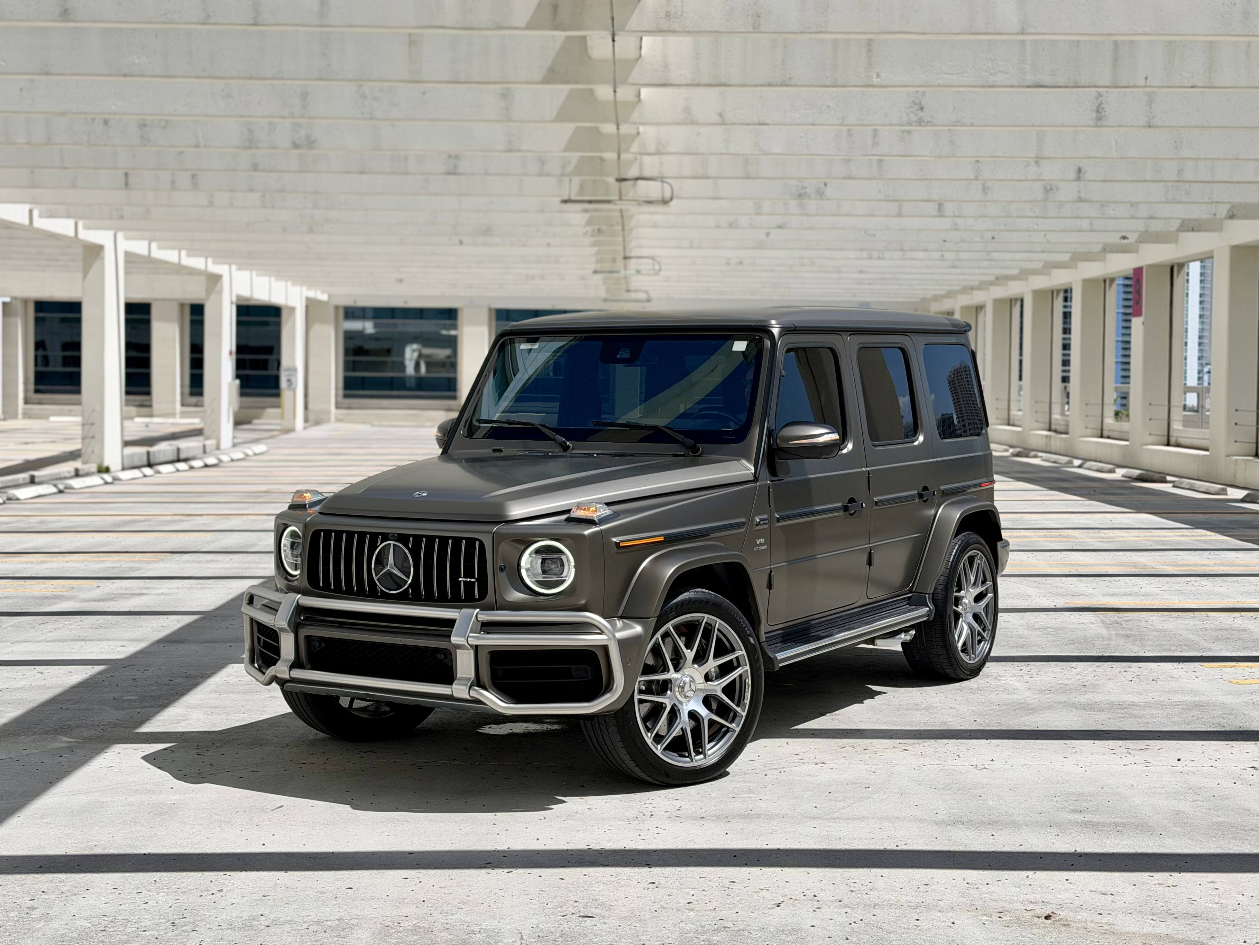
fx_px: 1746
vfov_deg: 30.3
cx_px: 630
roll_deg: -0.6
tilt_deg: -2.8
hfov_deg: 39.7
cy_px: 472
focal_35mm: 48
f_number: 1.8
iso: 80
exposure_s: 1/8772
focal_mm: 6.8
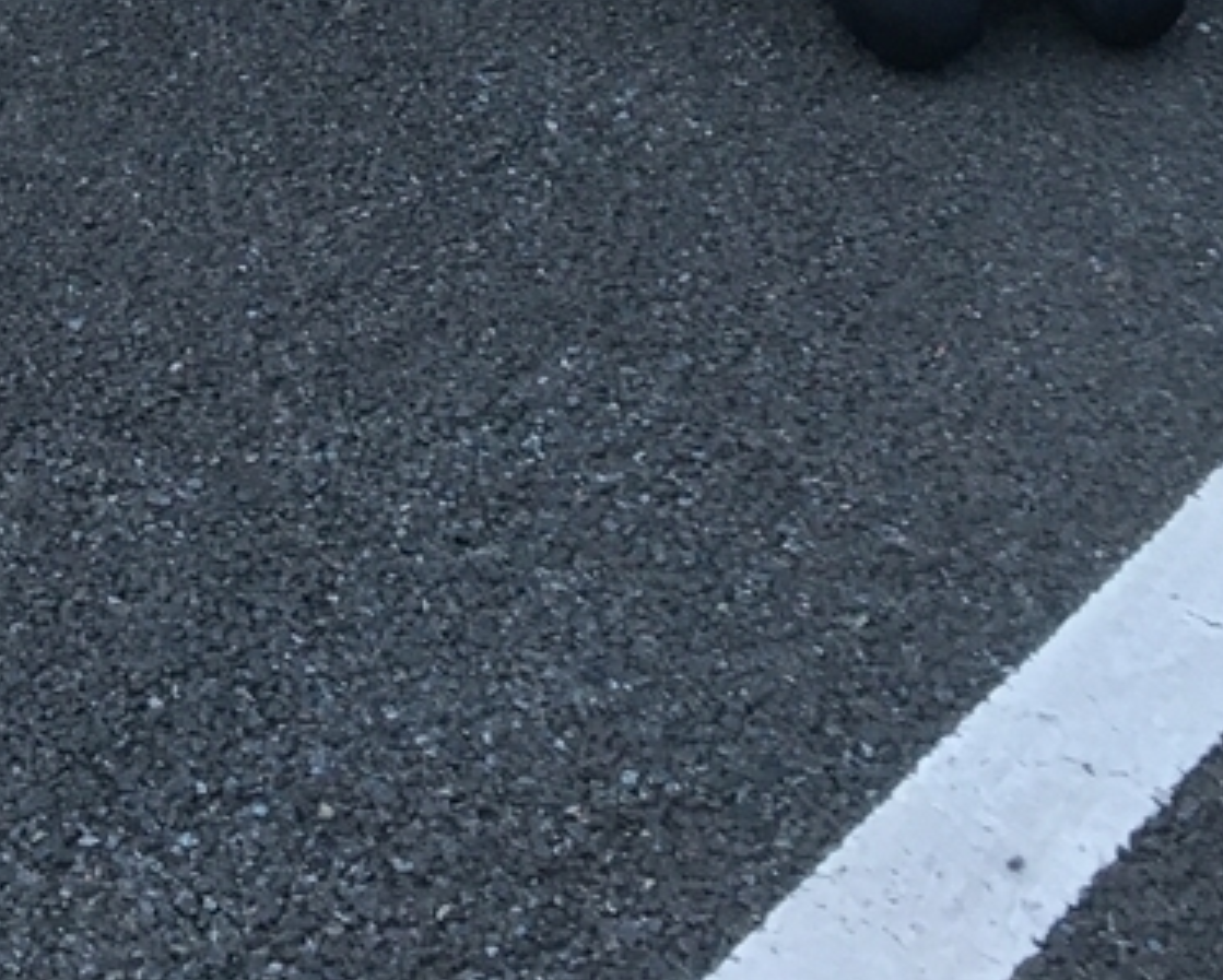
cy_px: -960
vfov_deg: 14.2
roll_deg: +4.0
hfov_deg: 21.0
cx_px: 525
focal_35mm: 91
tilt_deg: -10.0
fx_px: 3296
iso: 80
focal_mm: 4.15
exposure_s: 1/30
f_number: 2.2
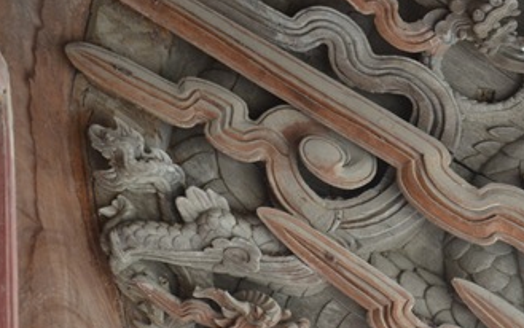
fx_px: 3358
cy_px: 223
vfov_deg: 5.6
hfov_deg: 8.9
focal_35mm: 235
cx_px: 530
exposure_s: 1/80
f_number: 5.3
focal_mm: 70
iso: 560
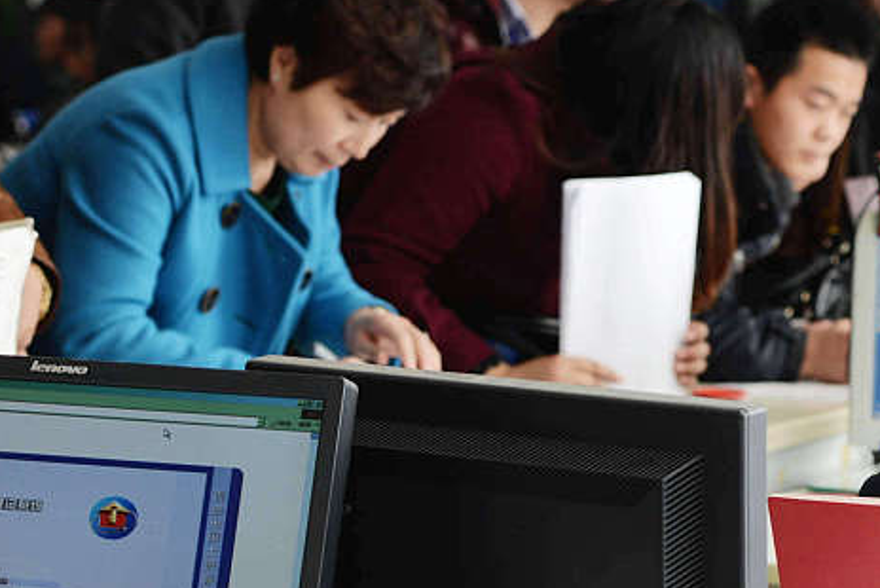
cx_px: 965
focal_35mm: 181
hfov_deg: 11.2
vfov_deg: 7.6
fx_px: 4427
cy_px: 538
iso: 400
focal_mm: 70
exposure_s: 1/80
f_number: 4.5
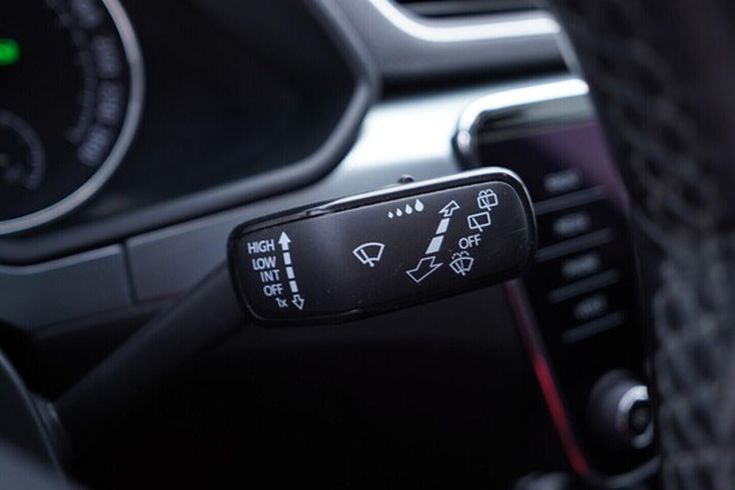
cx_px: 368
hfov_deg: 53.1
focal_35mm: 36
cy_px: 245
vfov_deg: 36.9
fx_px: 735
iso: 250
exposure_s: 1/40
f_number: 2.8
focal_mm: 24
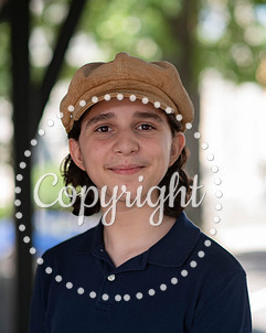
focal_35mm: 119
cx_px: 118
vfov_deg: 16.1
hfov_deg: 12.9
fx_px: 1173
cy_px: 237
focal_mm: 85
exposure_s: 1/320
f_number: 2.5
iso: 200
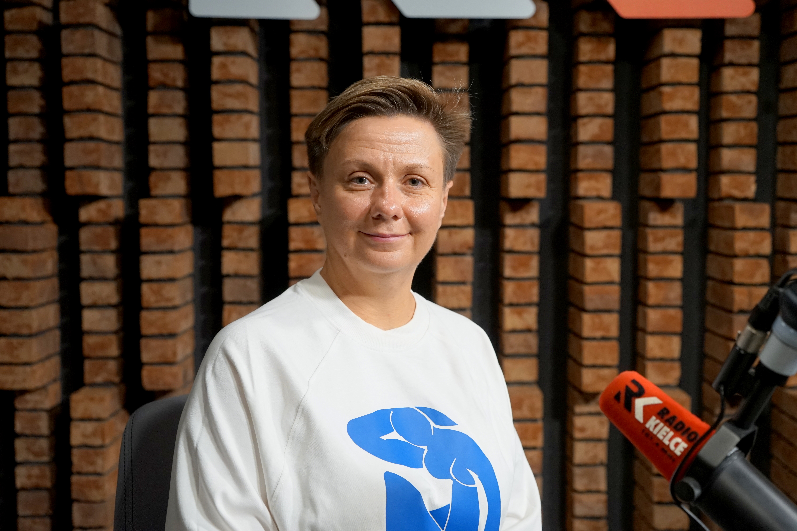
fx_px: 863
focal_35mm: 39
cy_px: 266
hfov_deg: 49.6
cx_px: 398
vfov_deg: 34.2
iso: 1600
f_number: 4
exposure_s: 1/160
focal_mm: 39
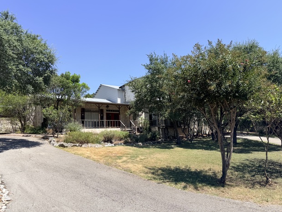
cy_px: 106
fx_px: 204
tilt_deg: +10.4
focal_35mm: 25
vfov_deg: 54.9
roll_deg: +3.4
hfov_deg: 69.4
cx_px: 138
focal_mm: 6.76
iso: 80
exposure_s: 1/2907
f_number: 1.78
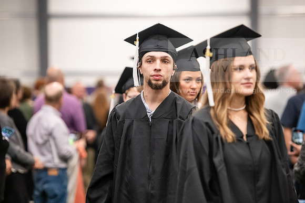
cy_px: 102
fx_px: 1356
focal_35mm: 160
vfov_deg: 8.6
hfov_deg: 12.8
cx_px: 152
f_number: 3.2
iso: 3200
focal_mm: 160
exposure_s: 1/200
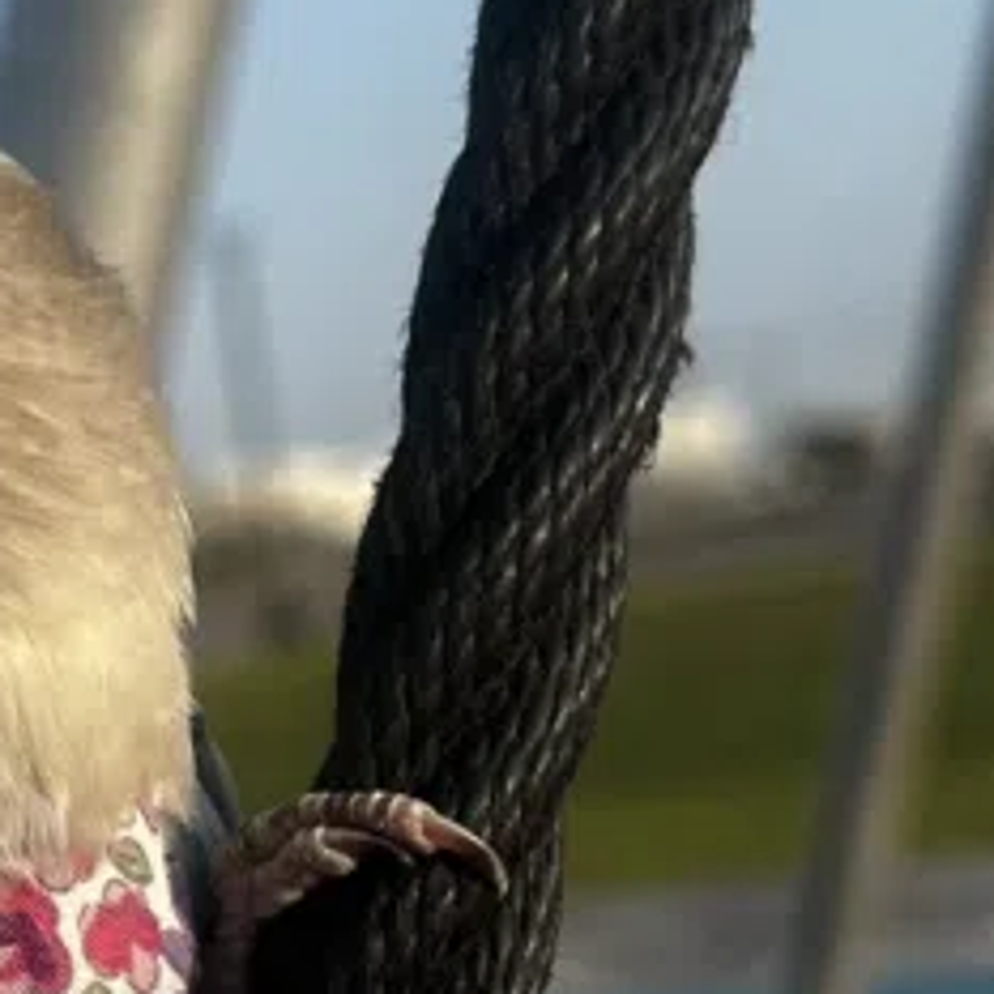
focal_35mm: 63
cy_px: 572
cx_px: -239
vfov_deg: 27.3
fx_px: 2047
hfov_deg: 24.4
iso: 50
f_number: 1.5
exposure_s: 1/2208
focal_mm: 5.7
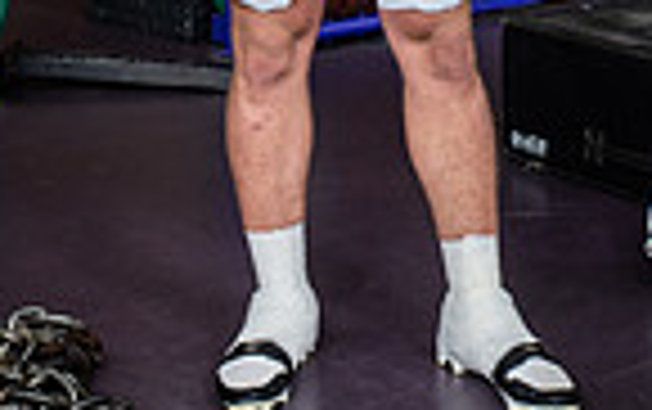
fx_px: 2028
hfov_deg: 18.3
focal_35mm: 114
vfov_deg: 10.3
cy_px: -500
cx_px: 342
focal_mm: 36
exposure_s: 1/250
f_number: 7.1
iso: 800
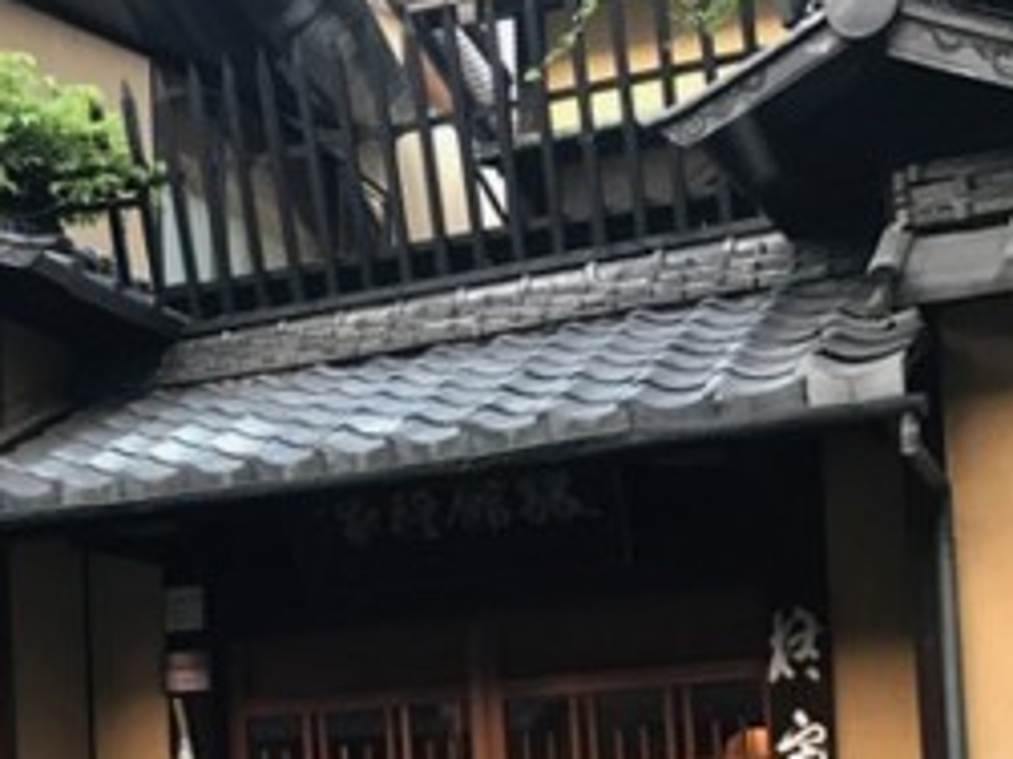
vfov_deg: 21.2
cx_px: 157
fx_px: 1960
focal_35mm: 67
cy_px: 747
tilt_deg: +3.1
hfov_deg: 28.2
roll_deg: +2.6
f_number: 1.8
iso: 40
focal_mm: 3.99
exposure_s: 1/24
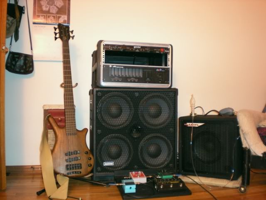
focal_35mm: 38
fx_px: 292
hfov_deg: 49.0
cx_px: 133
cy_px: 100
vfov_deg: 37.7
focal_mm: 6.3
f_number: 3.1
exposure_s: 1/2
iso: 400
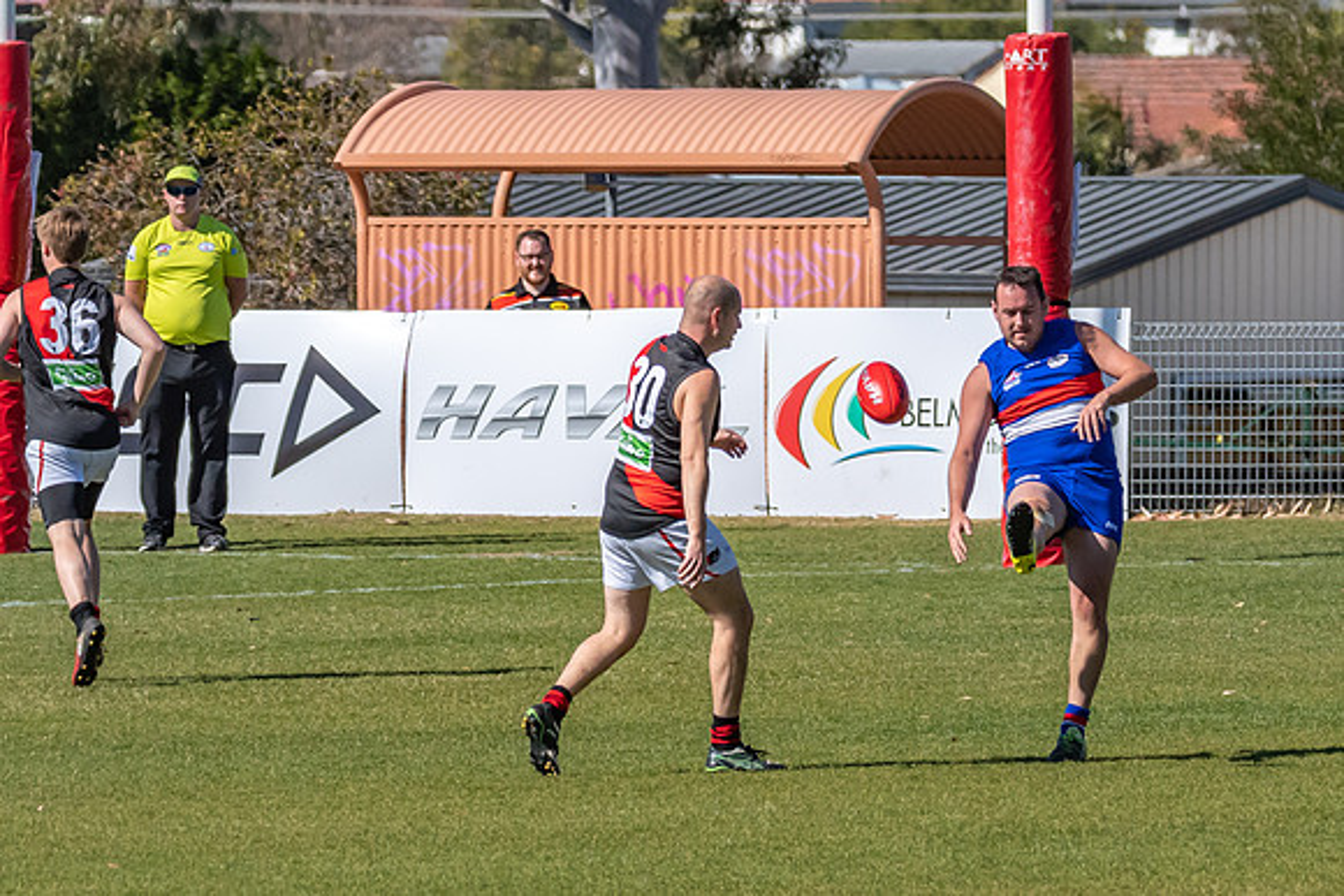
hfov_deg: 3.0
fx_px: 25804
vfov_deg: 2.0
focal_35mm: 691
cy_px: 518
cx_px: 1227
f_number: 8
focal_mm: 250
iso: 800
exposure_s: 1/5000
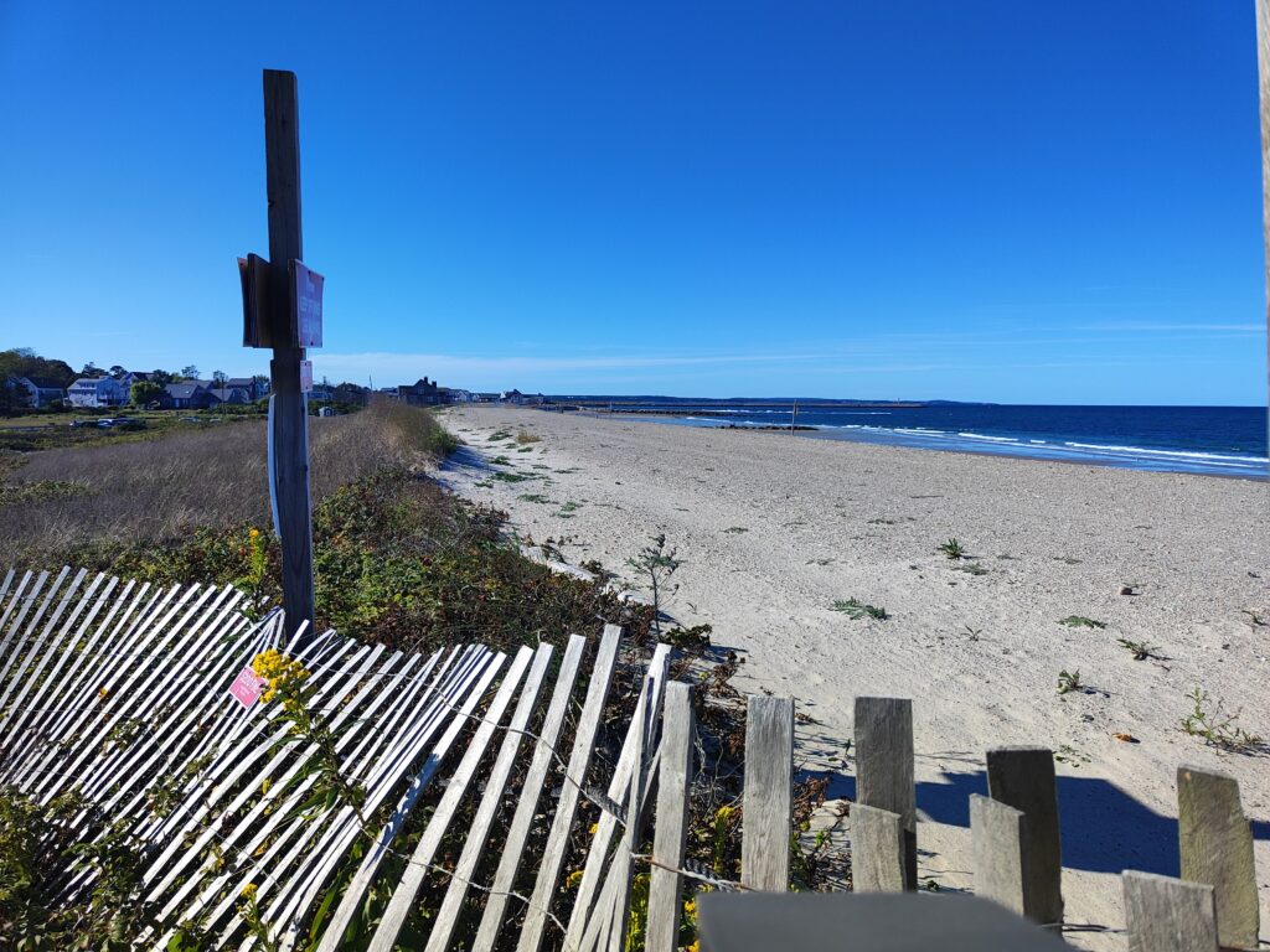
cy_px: 476
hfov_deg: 73.9
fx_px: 844
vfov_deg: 58.9
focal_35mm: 23
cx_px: 635
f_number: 1.88
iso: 50
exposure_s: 1/860
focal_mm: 5.59
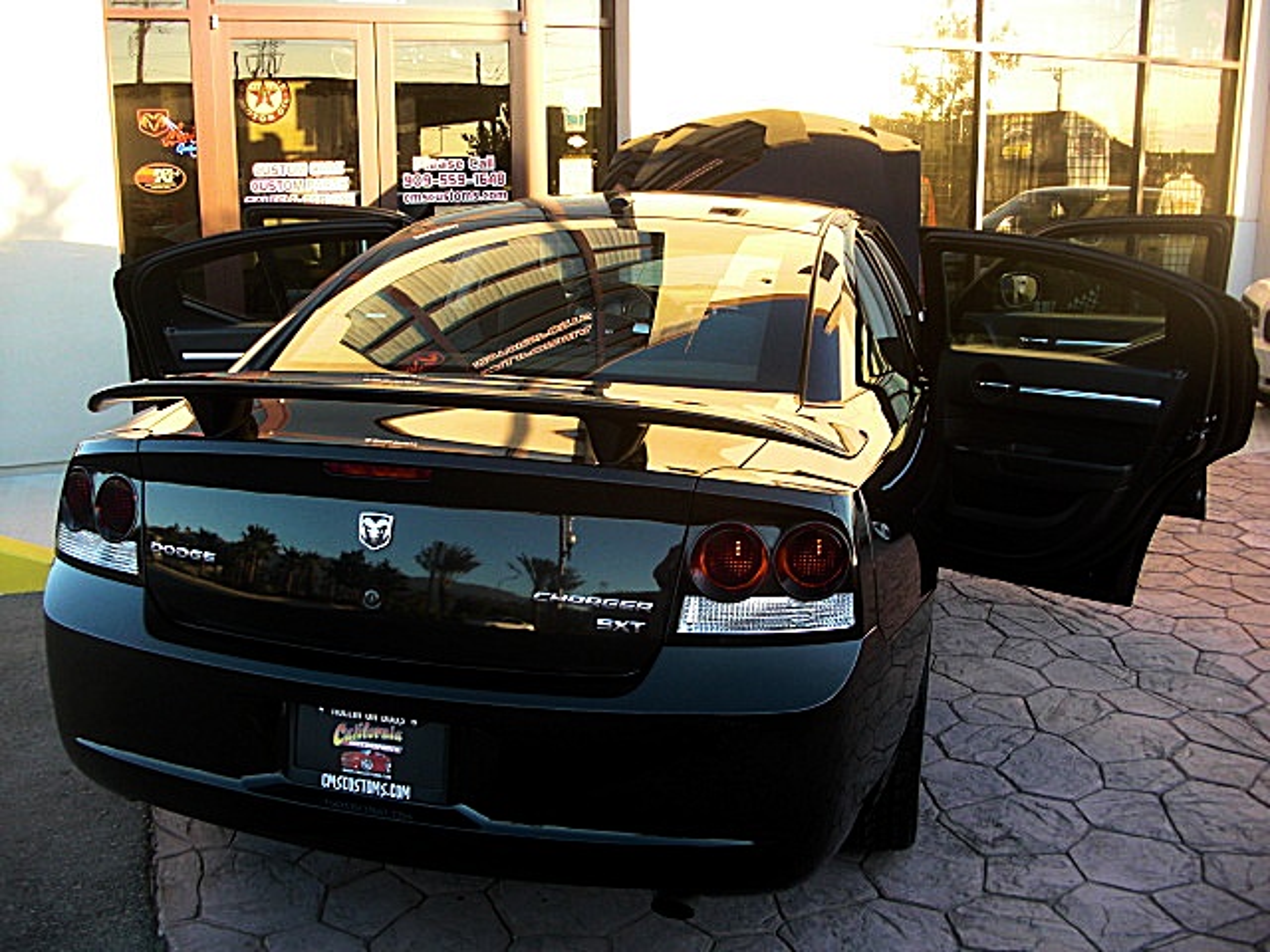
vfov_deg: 39.7
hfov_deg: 51.4
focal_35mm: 36
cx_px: 635
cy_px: 476
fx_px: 1321
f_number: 2.8
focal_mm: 6.3
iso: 100
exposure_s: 1/100
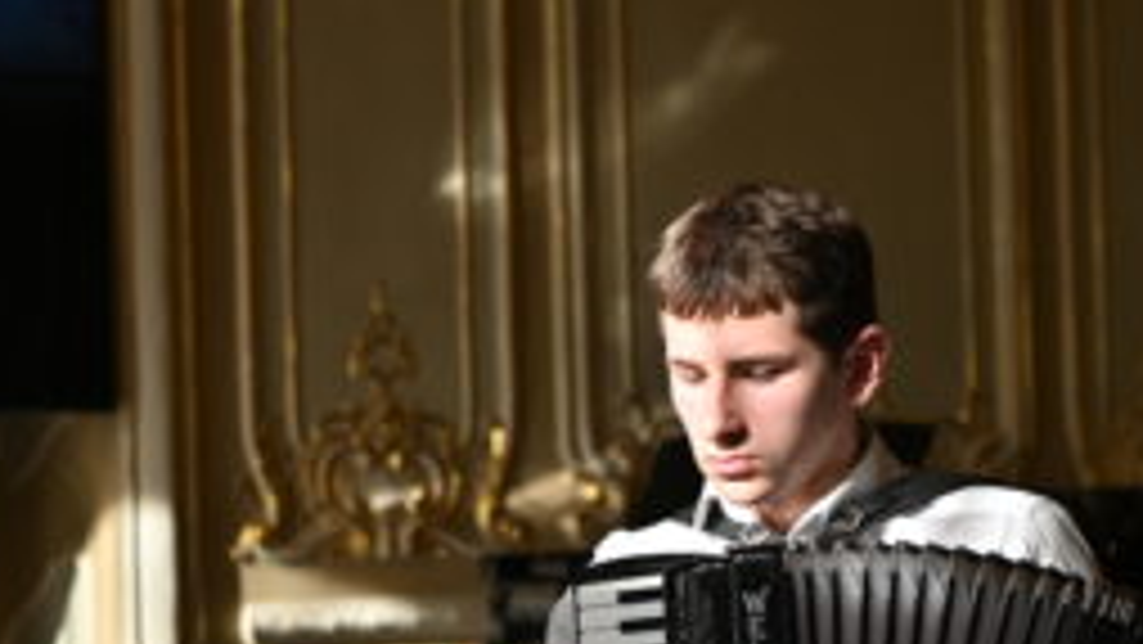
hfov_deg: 21.5
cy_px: 495
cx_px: 659
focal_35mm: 99
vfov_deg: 12.2
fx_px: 3001
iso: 320
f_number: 2.8
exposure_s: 1/1000
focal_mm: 50
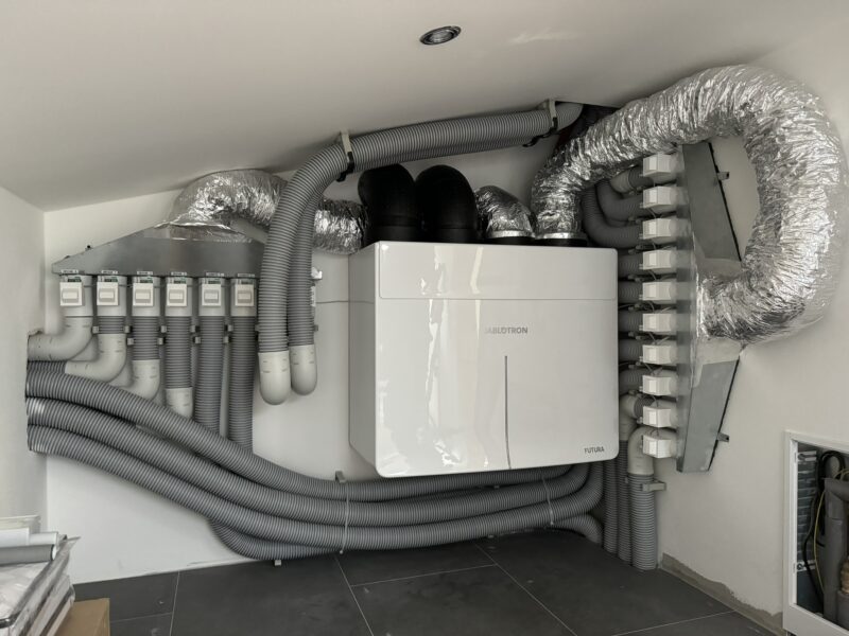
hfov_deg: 71.6
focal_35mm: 24
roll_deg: +0.1
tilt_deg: -1.0
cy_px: 318
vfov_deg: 56.8
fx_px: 589
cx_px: 424
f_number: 1.78
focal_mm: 6.86
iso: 800
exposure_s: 1/47
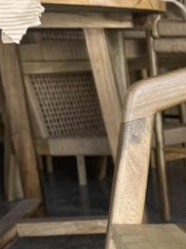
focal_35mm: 94
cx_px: 346
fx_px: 674
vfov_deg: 19.9
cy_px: 280
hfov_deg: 13.8
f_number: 1.78
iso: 160
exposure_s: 1/121
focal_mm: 6.76
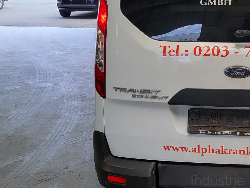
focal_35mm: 60
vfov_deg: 24.1
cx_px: 209
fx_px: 433
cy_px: 45
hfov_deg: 31.2
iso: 40
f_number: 1.8
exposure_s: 1/189
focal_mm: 5.4
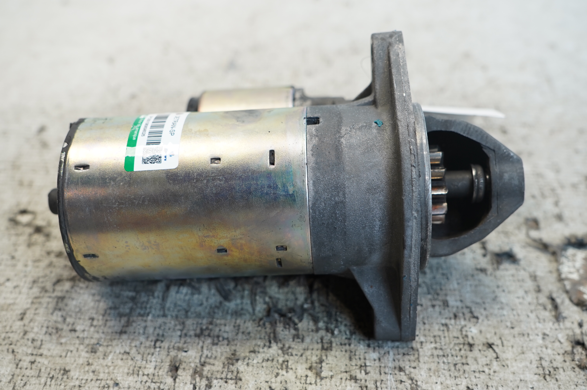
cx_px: 294
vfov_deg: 33.3
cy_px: 195
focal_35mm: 40
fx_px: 652
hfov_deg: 48.5
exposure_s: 1/60
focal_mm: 27
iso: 250
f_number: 4
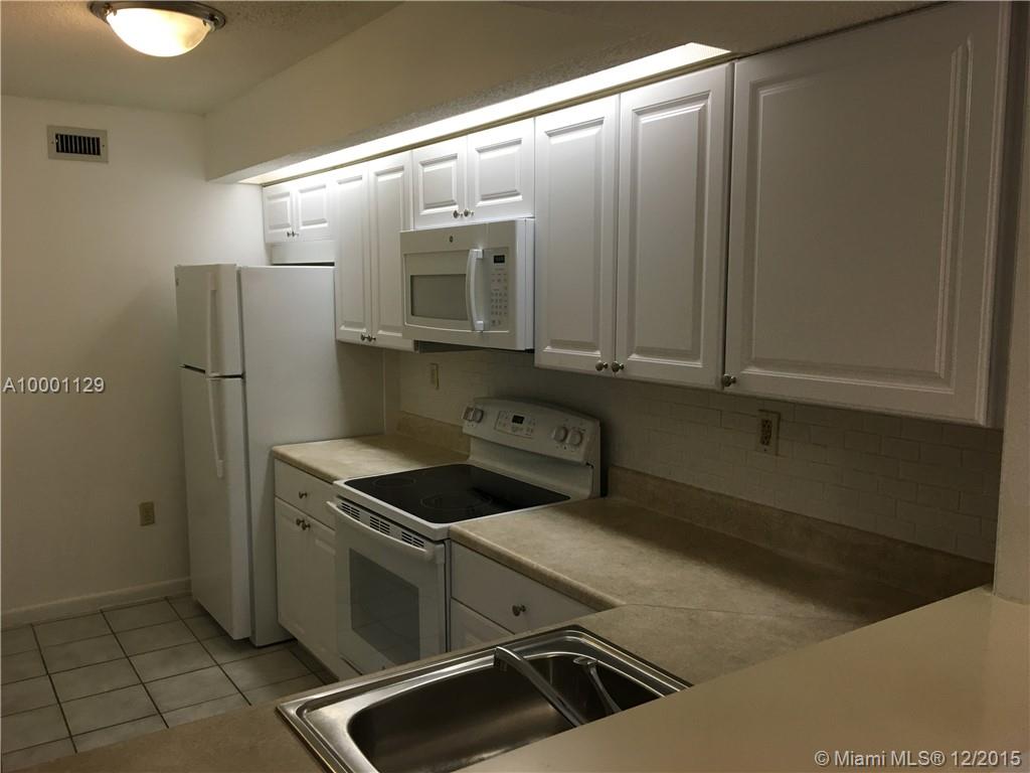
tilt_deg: -6.4
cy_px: 386
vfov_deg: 48.2
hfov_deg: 61.7
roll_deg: -0.6
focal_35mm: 29
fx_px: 863
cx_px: 515
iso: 40
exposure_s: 1/30
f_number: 2.2
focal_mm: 4.15
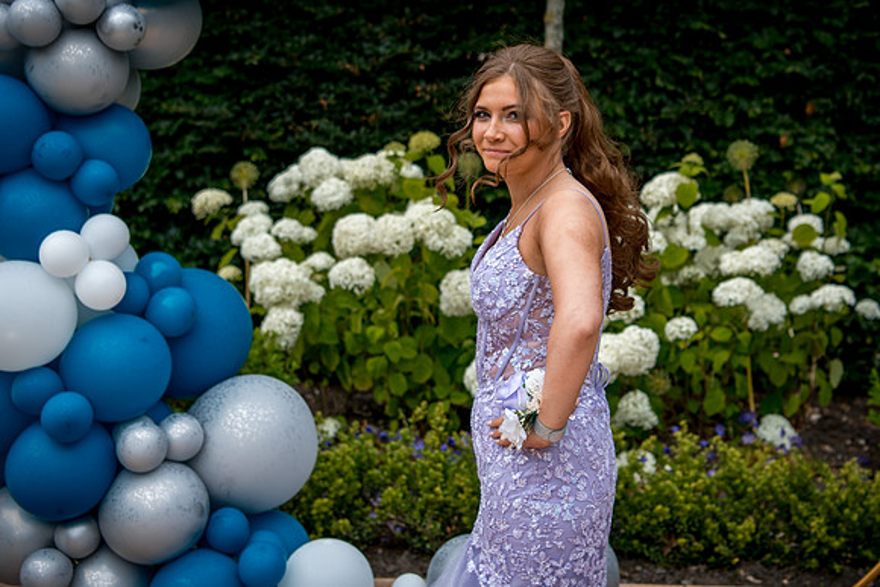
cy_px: 187
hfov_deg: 31.6
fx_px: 1550
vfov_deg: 21.4
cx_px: 518
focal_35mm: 63
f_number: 3.5
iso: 125
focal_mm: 44
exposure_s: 1/250
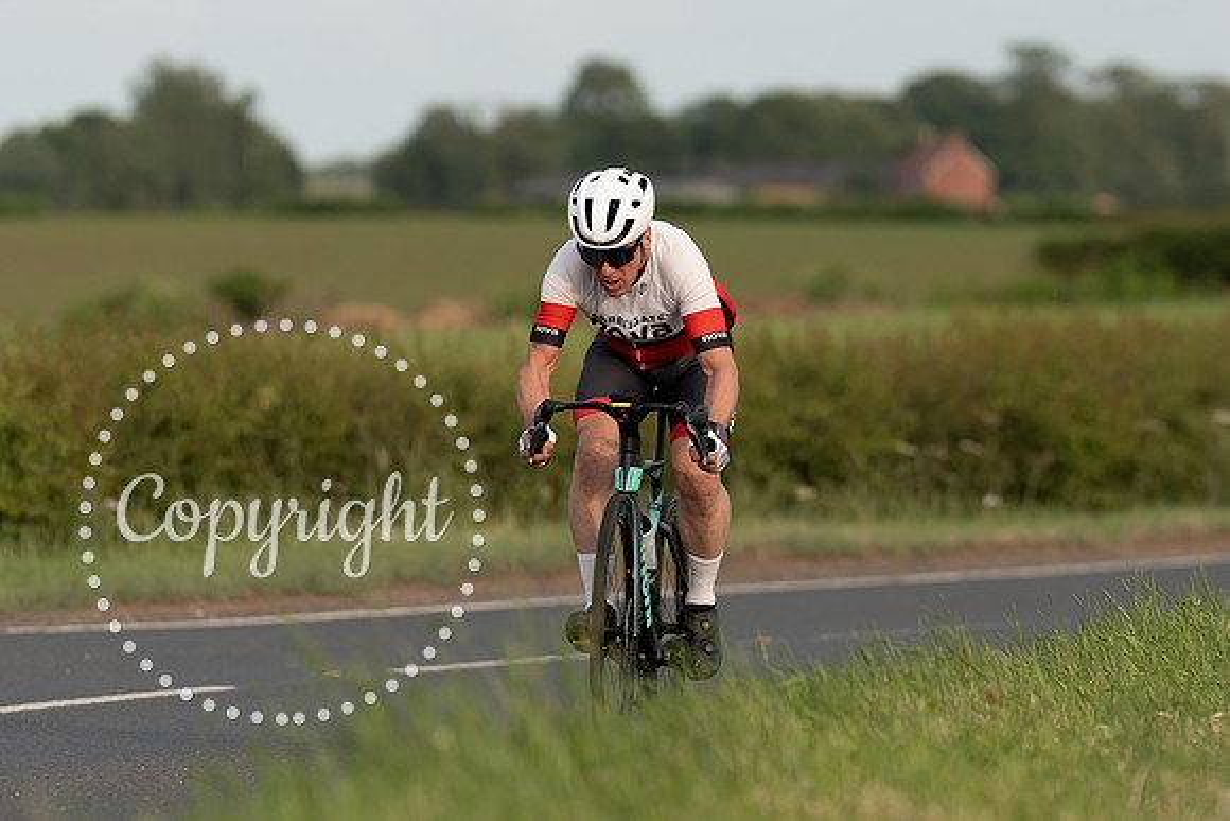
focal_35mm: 465
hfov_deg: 4.4
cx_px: 685
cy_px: 464
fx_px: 15883
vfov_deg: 3.0
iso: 160
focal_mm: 200
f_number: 3.2
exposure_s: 1/1000
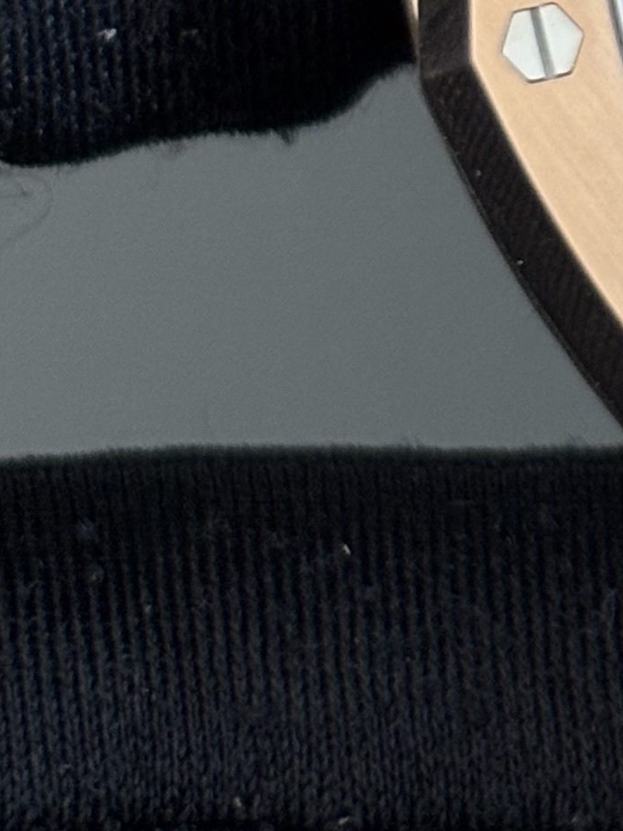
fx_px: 5399
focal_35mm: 225
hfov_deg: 6.4
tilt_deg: -55.7
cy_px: -15
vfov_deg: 8.7
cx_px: 1258
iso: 64
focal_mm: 5.96
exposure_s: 1/60
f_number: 1.6
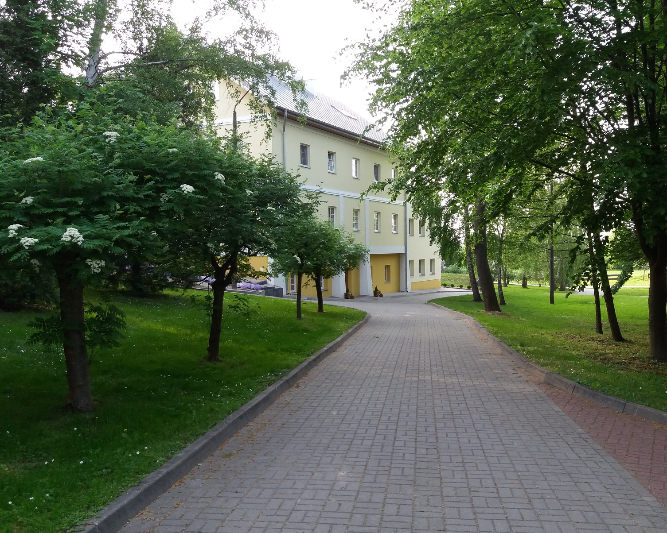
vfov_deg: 48.5
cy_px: 264
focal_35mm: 30
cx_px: 354
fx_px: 592
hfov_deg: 58.7
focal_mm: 3.7
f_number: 1.9
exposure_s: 1/100
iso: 100
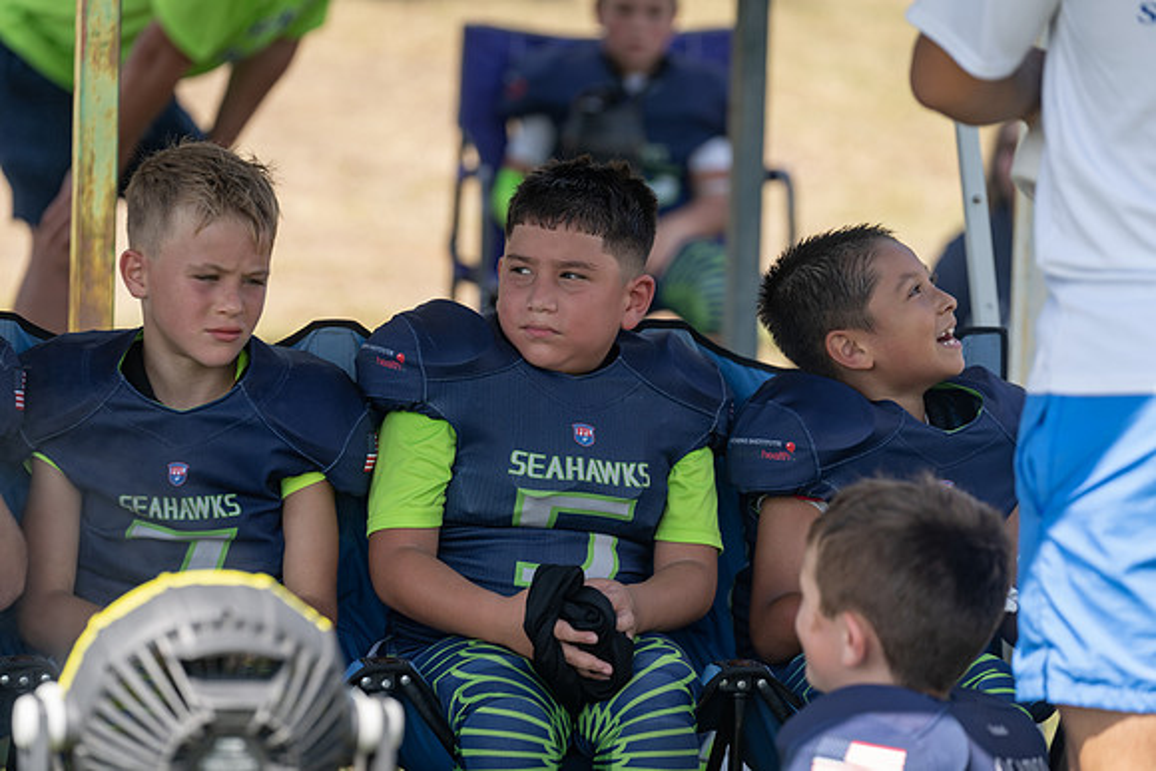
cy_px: 386
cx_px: 578
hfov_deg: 11.4
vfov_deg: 7.6
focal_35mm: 181
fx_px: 5813
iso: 160
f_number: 4
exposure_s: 1/500
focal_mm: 181
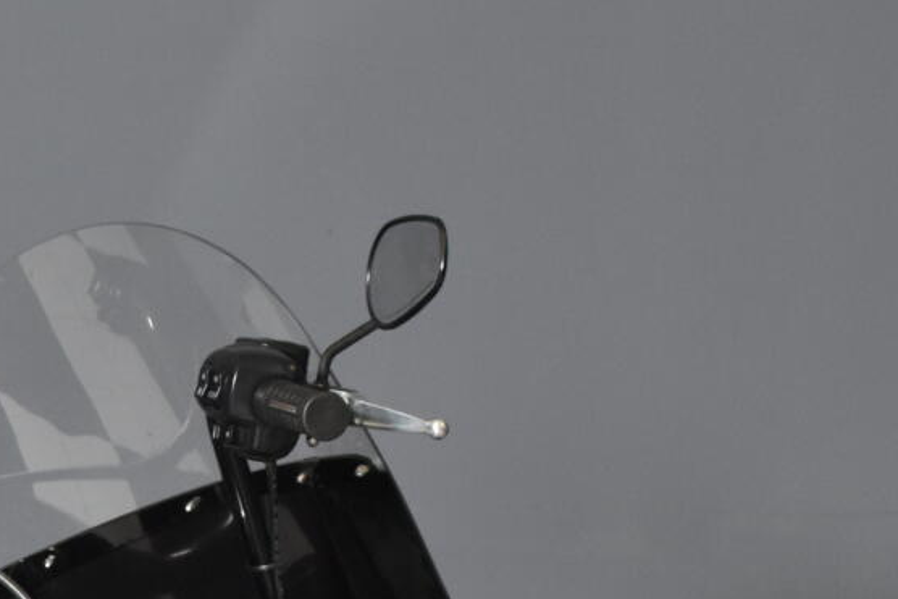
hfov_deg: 10.7
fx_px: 4710
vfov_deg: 7.1
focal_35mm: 189
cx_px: -213
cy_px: 1060
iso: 800
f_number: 4.5
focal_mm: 35
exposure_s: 1/160
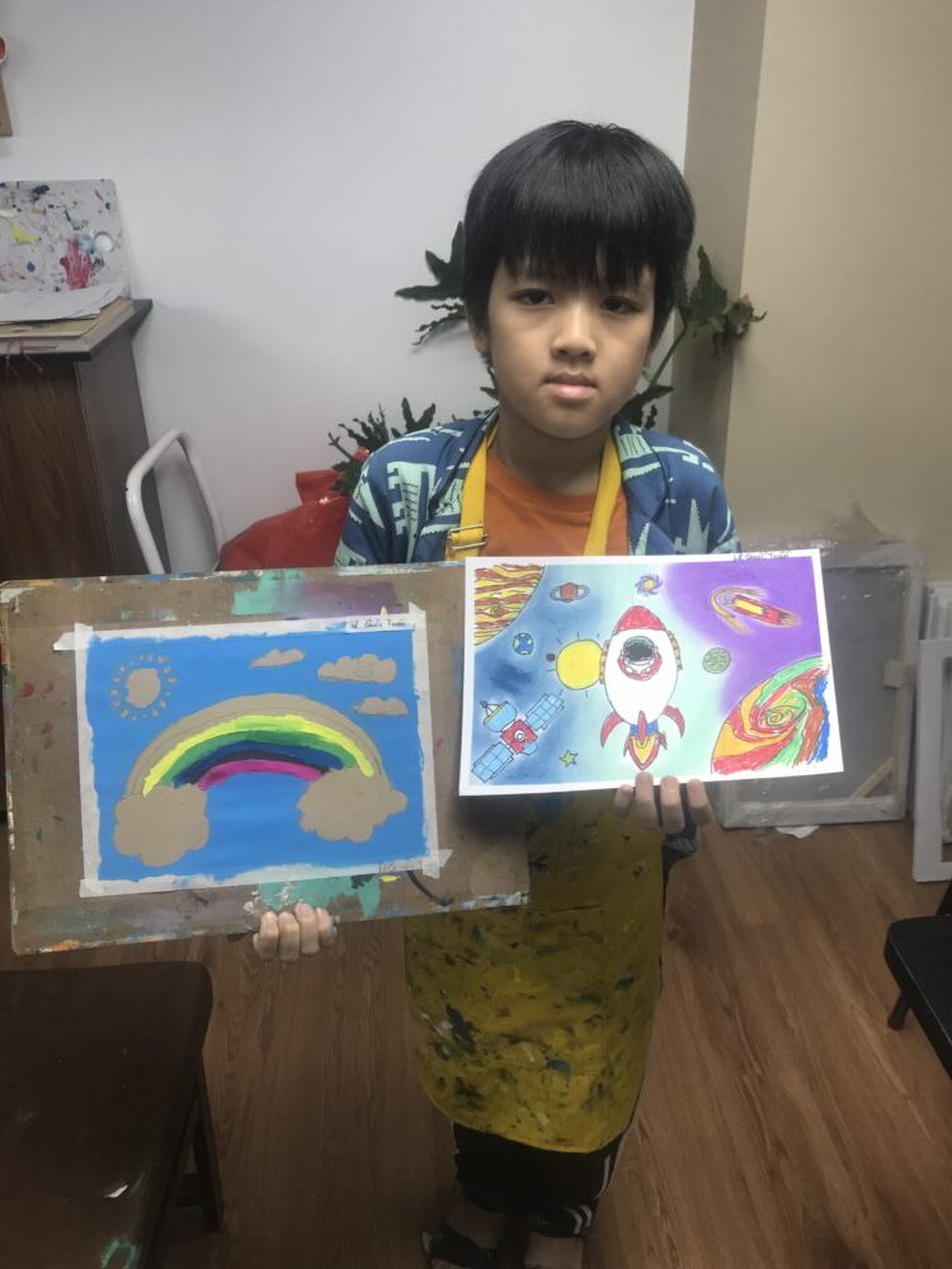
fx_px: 1027
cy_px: 634
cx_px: 476
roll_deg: +1.5
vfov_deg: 63.4
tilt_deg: -26.0
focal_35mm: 28
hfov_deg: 49.7
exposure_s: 1/100
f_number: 1.8
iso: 40
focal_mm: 3.99
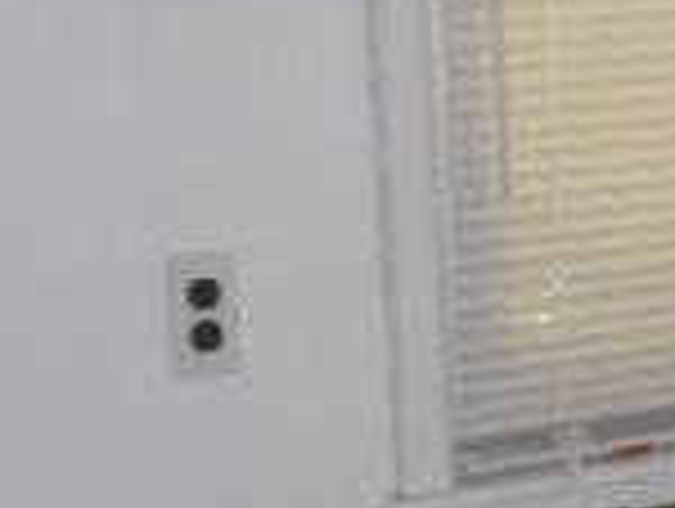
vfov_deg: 8.3
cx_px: 1404
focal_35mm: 177
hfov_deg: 10.2
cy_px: 728
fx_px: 3457
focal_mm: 4.6
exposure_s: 1/25
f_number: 3.2
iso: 200
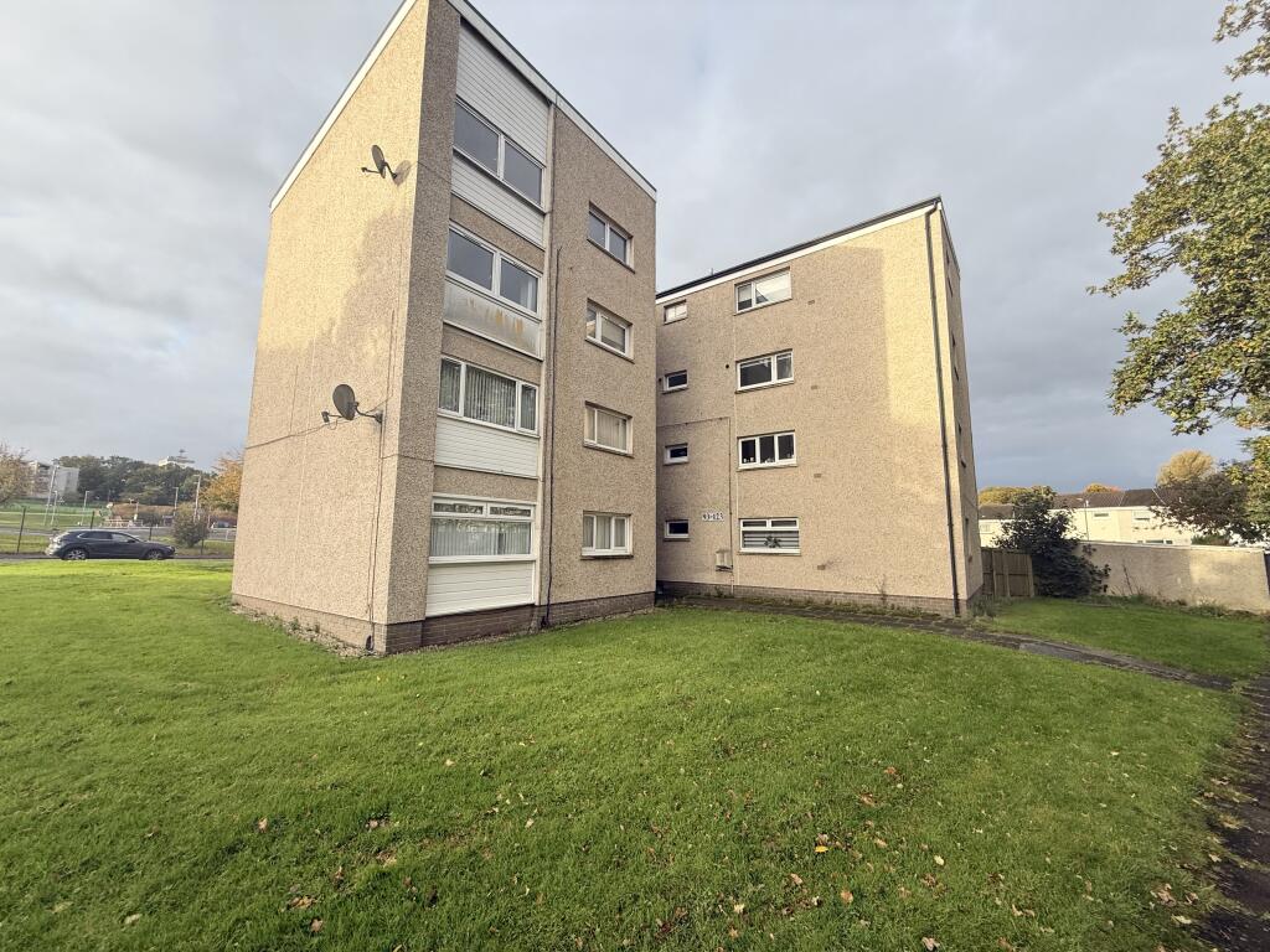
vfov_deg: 85.7
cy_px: 476
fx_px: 514
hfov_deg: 102.1
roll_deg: -0.7
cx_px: 635
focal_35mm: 14
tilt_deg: +7.3
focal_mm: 2.22
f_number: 2.2
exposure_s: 1/267
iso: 50
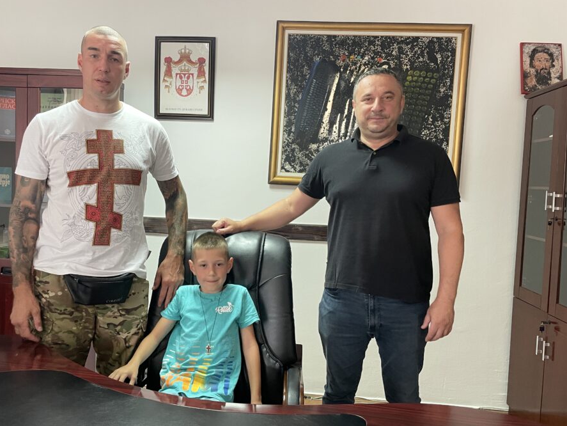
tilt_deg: -3.2
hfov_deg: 59.7
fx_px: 492
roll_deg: -2.2
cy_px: 222
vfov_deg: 46.8
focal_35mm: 30
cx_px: 241
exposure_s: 1/50
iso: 250
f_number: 1.6
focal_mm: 4.2
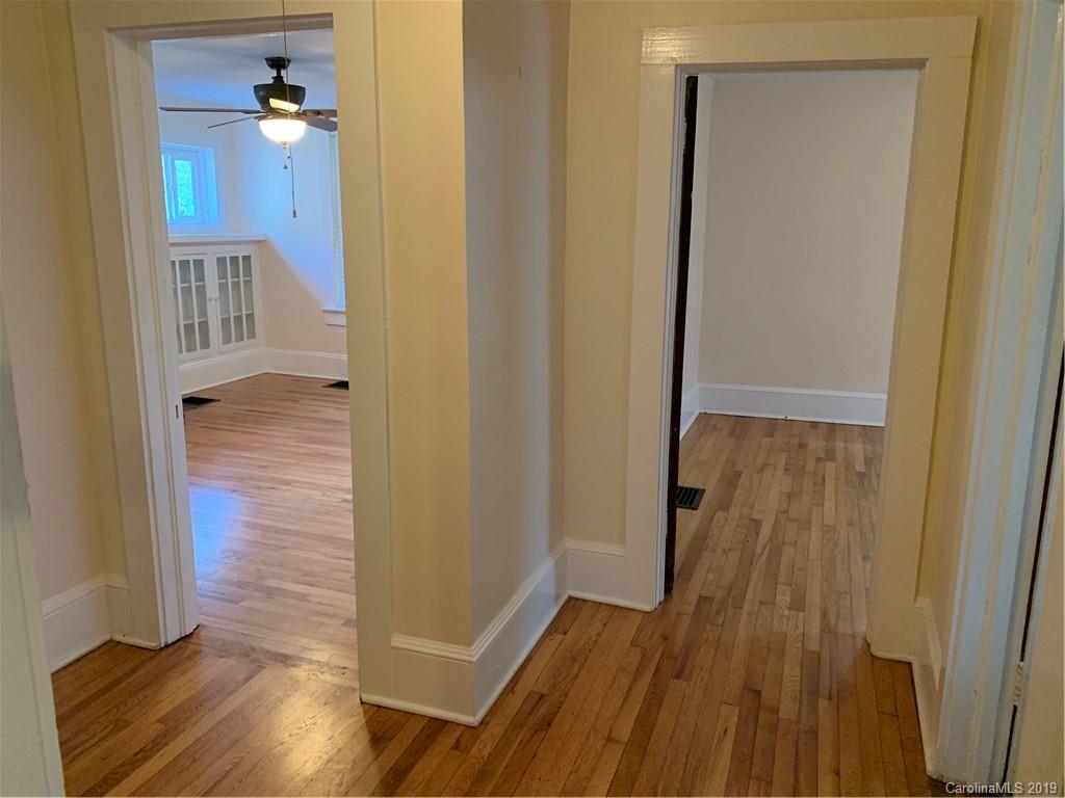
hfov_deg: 67.3
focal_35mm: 26
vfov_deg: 53.1
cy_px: 399
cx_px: 532
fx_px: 800
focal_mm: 4.25
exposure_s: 1/60
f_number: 1.8
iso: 400
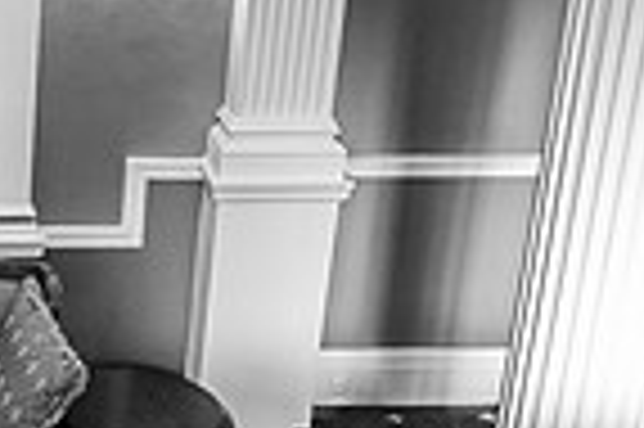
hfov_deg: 18.1
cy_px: 241
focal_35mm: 105
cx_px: -212
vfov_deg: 13.0
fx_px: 1876
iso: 1250
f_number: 2
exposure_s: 1/250
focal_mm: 16
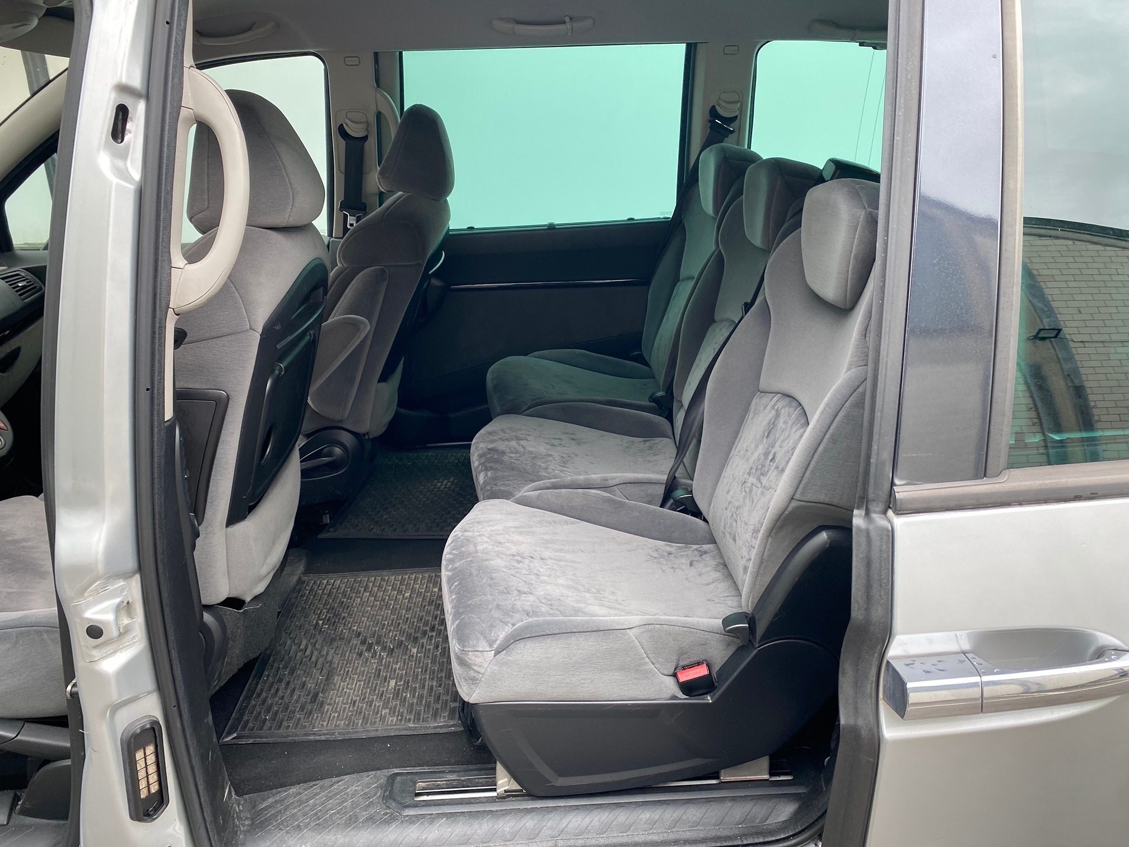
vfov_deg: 53.1
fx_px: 848
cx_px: 564
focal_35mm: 26
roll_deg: +1.1
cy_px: 424
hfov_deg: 67.3
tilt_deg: -21.2
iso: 32
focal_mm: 4.25
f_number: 1.8
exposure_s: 1/124
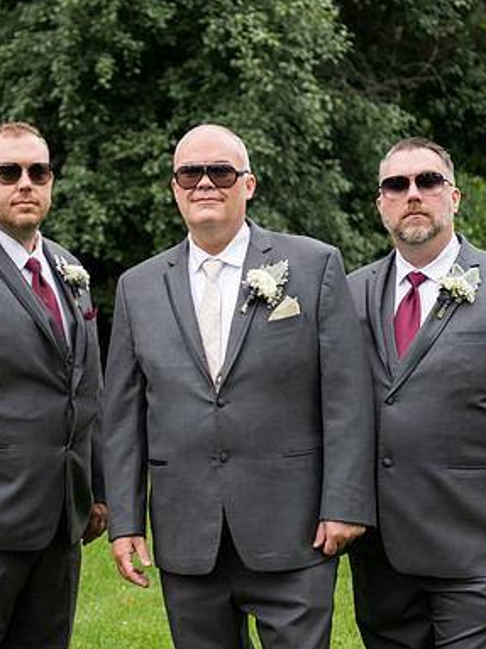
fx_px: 1817
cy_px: 324
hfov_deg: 15.1
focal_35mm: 97
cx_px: 94
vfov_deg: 20.2
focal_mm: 62
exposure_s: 1/500
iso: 140
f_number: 2.8
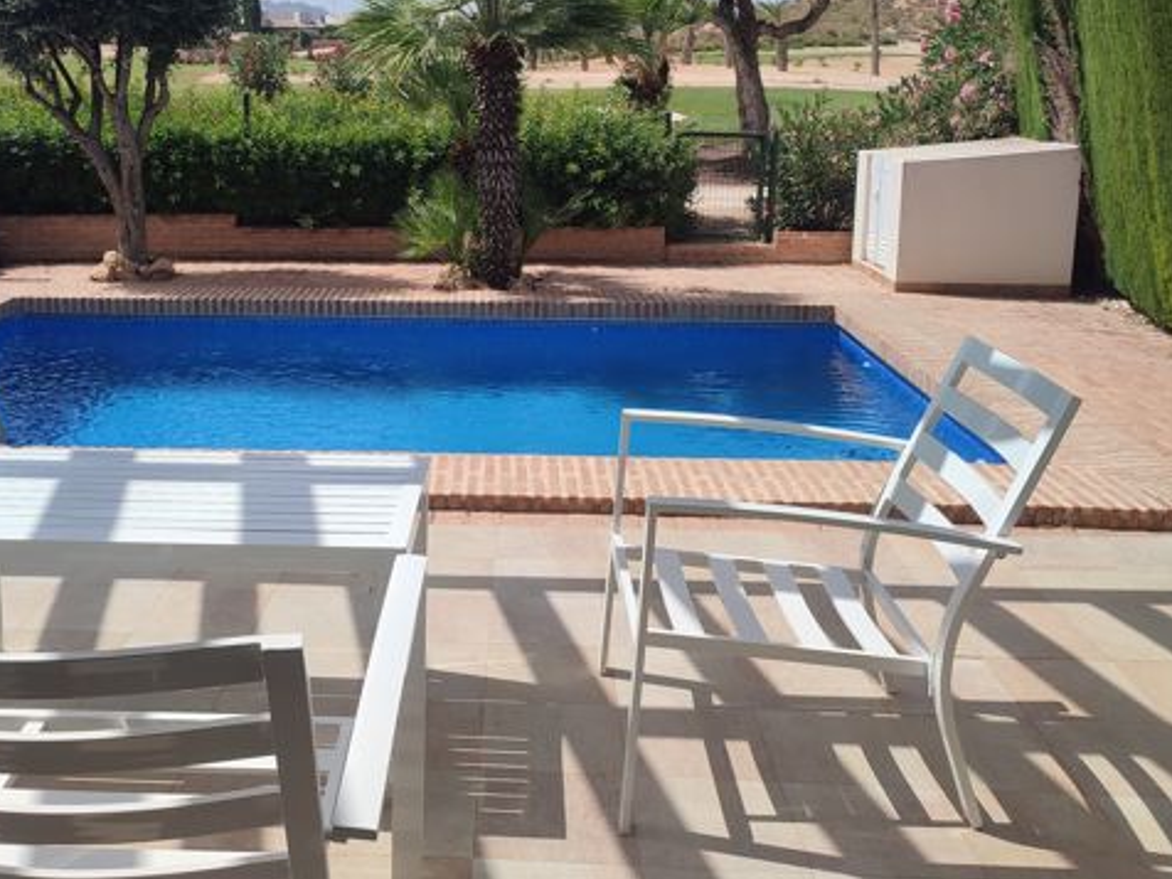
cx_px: 449
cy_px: 288
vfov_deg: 38.2
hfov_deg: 49.7
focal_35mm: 37
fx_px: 1253
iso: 50
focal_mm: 6.04
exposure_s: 1/928
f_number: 1.9
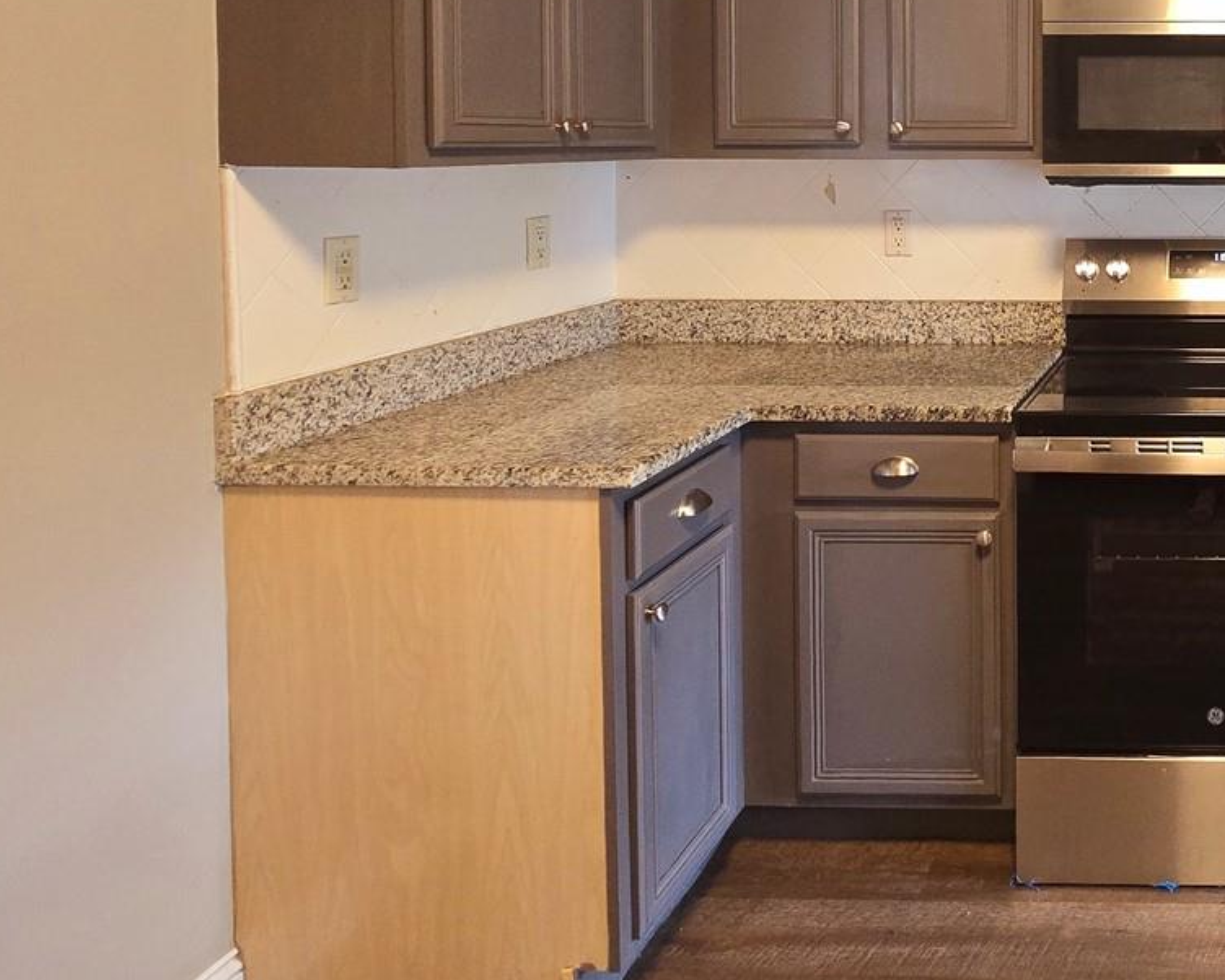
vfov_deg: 48.9
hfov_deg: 52.1
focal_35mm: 27
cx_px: 1205
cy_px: 147
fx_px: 979
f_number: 2.2
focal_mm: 2.2
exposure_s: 1/60
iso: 500
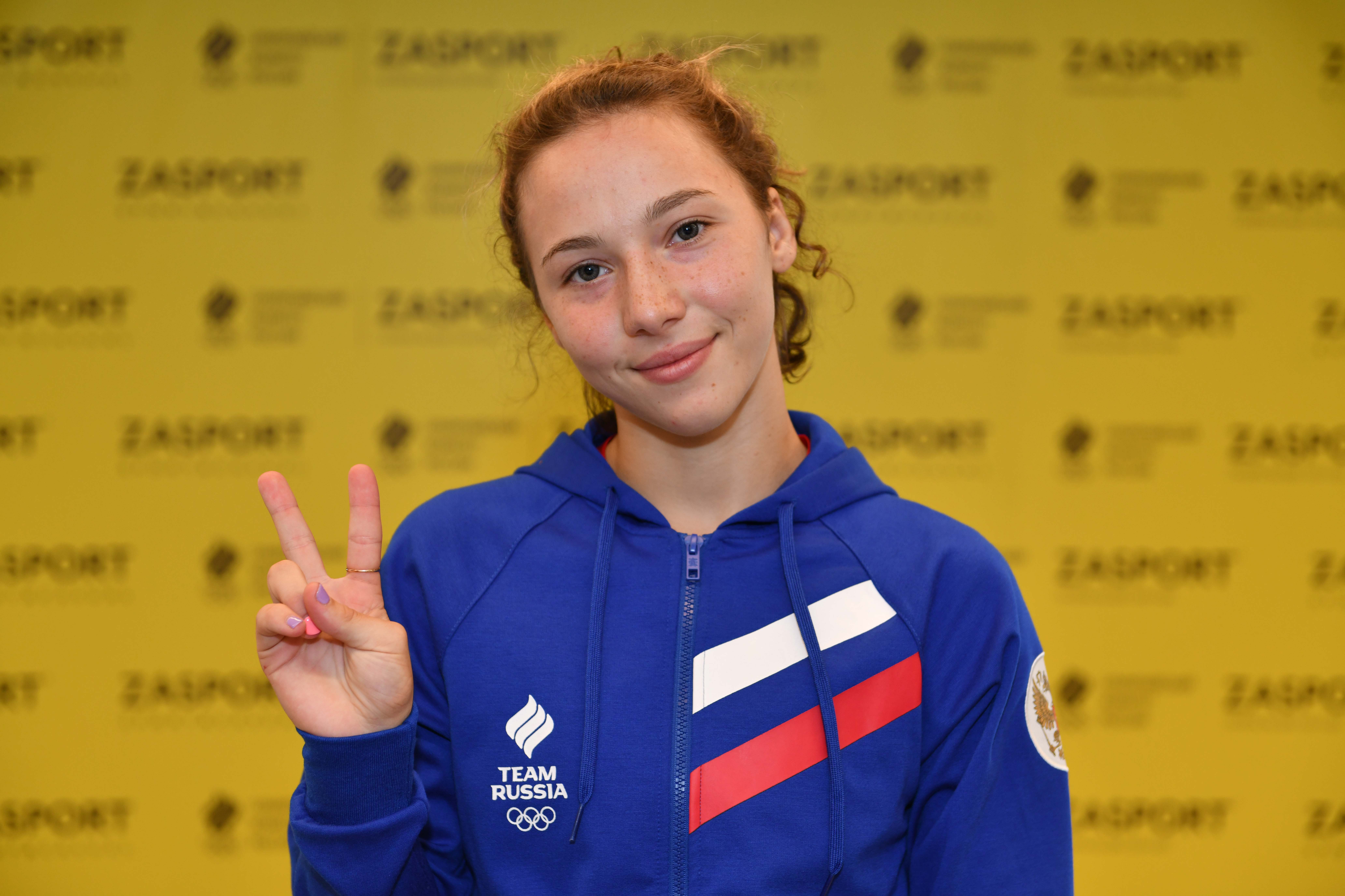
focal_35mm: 62
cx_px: 672
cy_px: 448
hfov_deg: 32.4
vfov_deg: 21.9
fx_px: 2316
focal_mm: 62
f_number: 4
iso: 560
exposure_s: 1/250
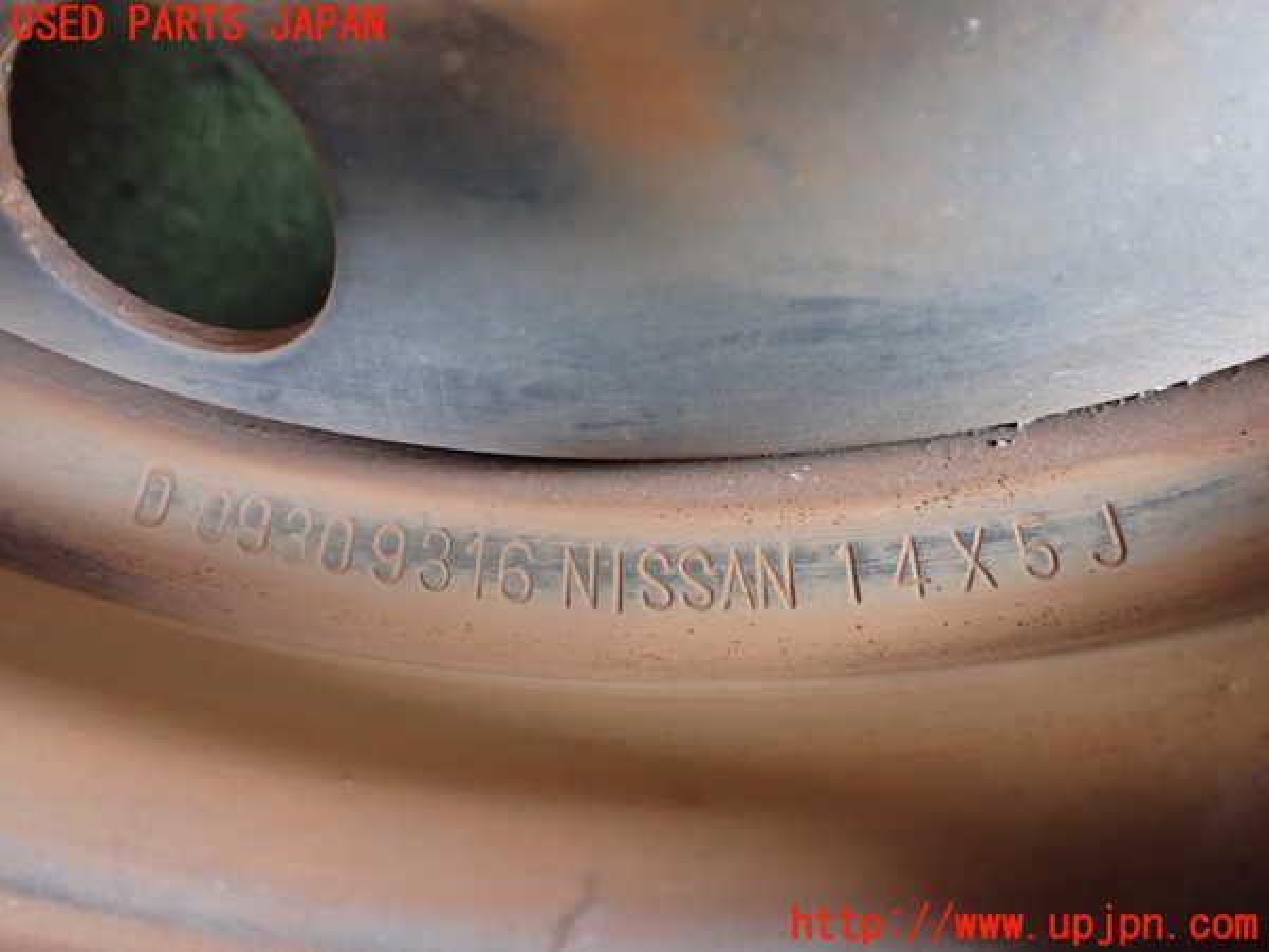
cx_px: 634
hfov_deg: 60.0
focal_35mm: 30
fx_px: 1100
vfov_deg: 46.8
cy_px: 476
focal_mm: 5.4
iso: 1250
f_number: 2.3
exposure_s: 1/30
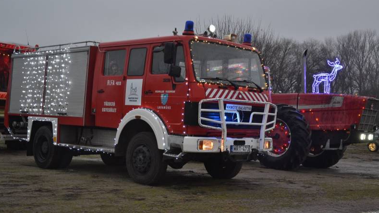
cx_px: 188
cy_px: 110
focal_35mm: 51
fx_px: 513
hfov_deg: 40.6
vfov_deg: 23.5
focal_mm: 32
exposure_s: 1/15
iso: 400
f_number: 4.2
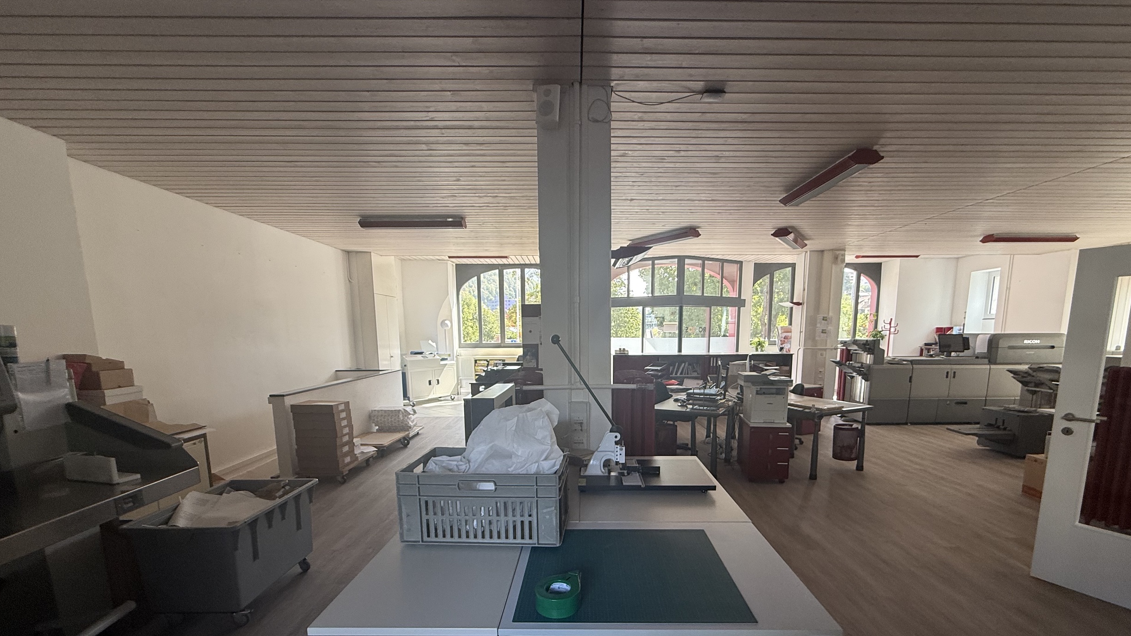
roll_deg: +0.4
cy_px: 405
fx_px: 480
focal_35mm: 16
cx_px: 585
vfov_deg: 65.9
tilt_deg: -8.0
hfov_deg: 99.3
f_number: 2.2
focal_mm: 2.22
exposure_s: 1/99
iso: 125
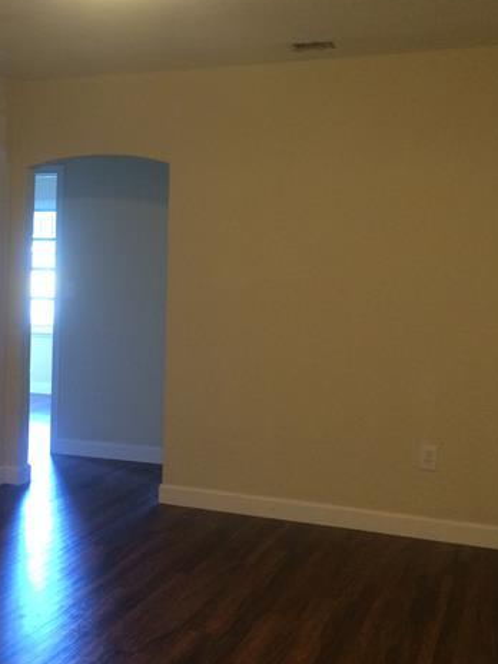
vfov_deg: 38.1
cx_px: 57
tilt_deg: -0.2
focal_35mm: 50
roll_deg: -1.9
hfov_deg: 28.1
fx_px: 959
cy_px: 272
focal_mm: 4.15
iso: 200
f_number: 2.2
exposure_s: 1/30
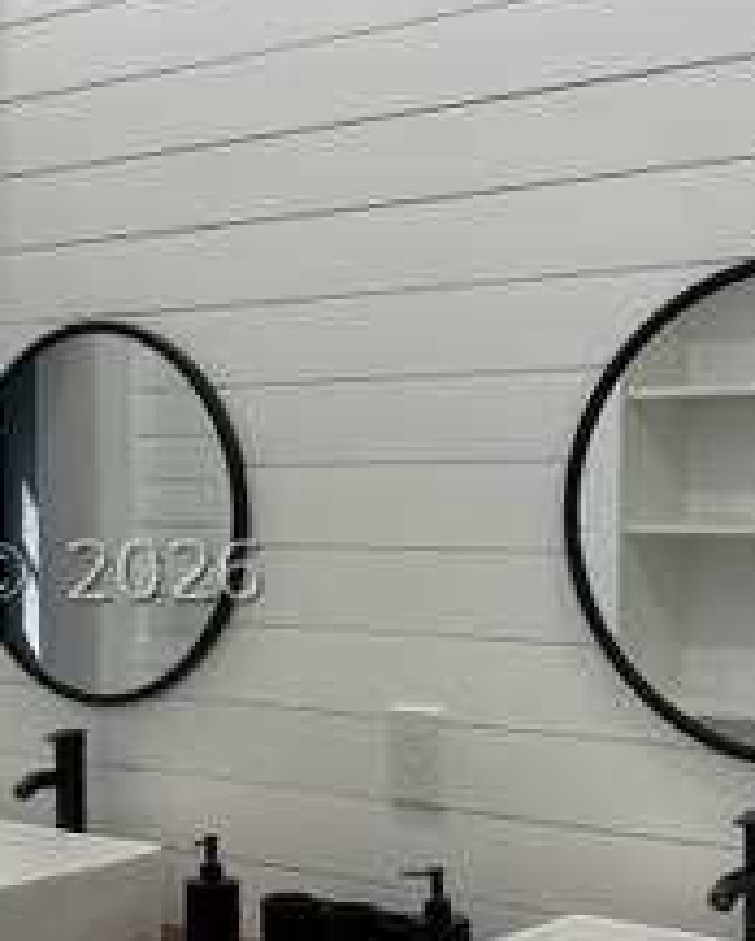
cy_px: 572
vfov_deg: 27.4
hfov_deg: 21.9
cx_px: 161
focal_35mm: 69
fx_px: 1925
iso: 80
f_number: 1.78
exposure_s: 1/301
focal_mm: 6.76
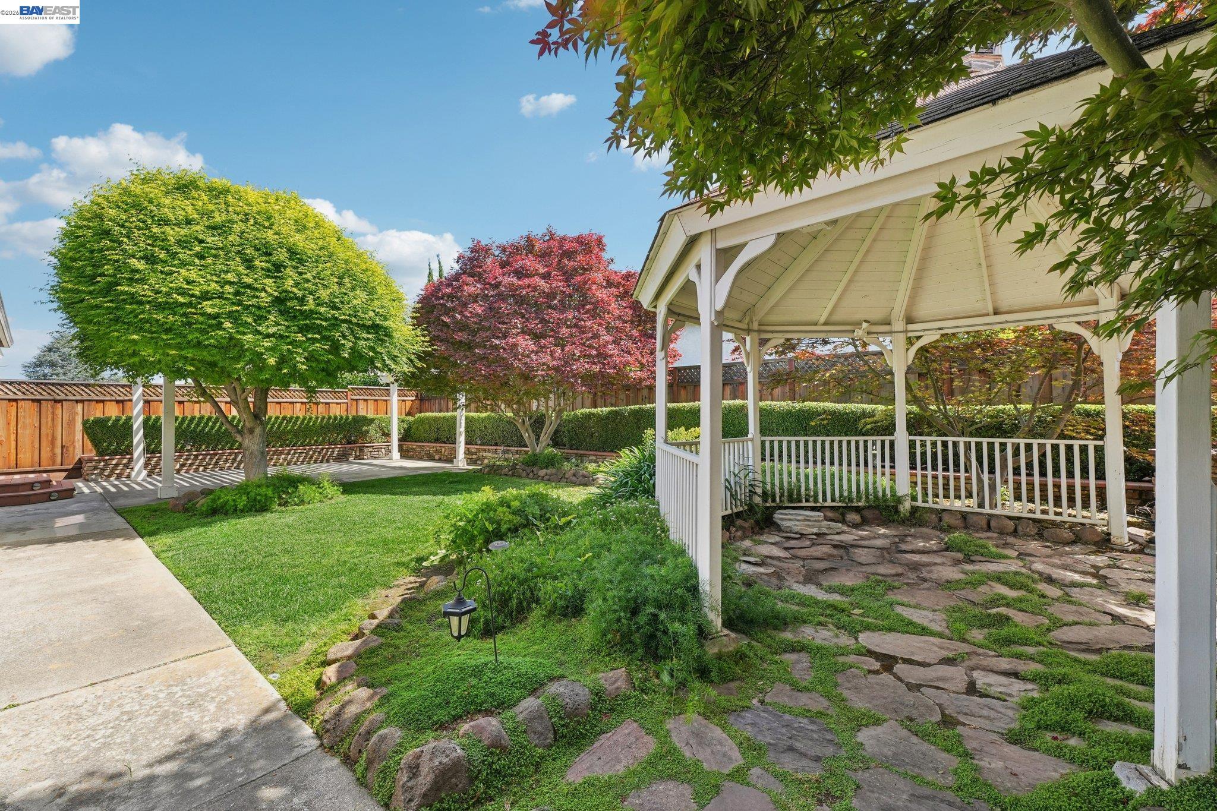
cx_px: 608
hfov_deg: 104.3
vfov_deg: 81.2
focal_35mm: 14
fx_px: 473
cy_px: 406
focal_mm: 14
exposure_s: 1/320
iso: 640
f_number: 8
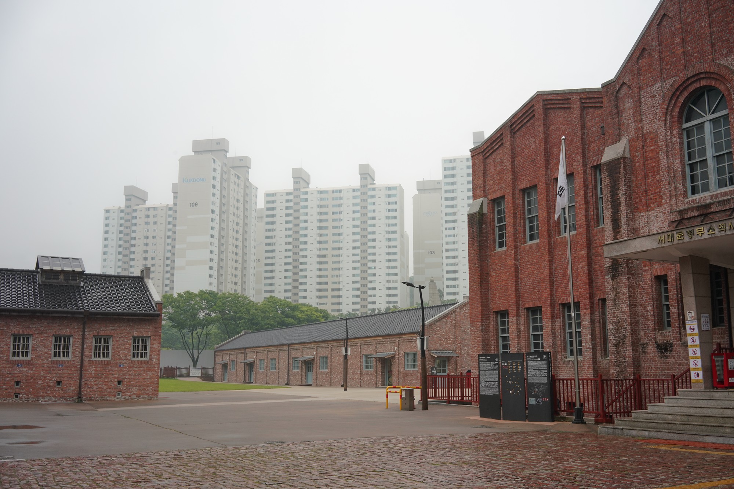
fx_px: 714
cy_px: 244
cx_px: 367
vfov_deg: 37.9
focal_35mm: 35
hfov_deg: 54.4
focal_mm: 35
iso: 800
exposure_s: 1/80
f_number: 13
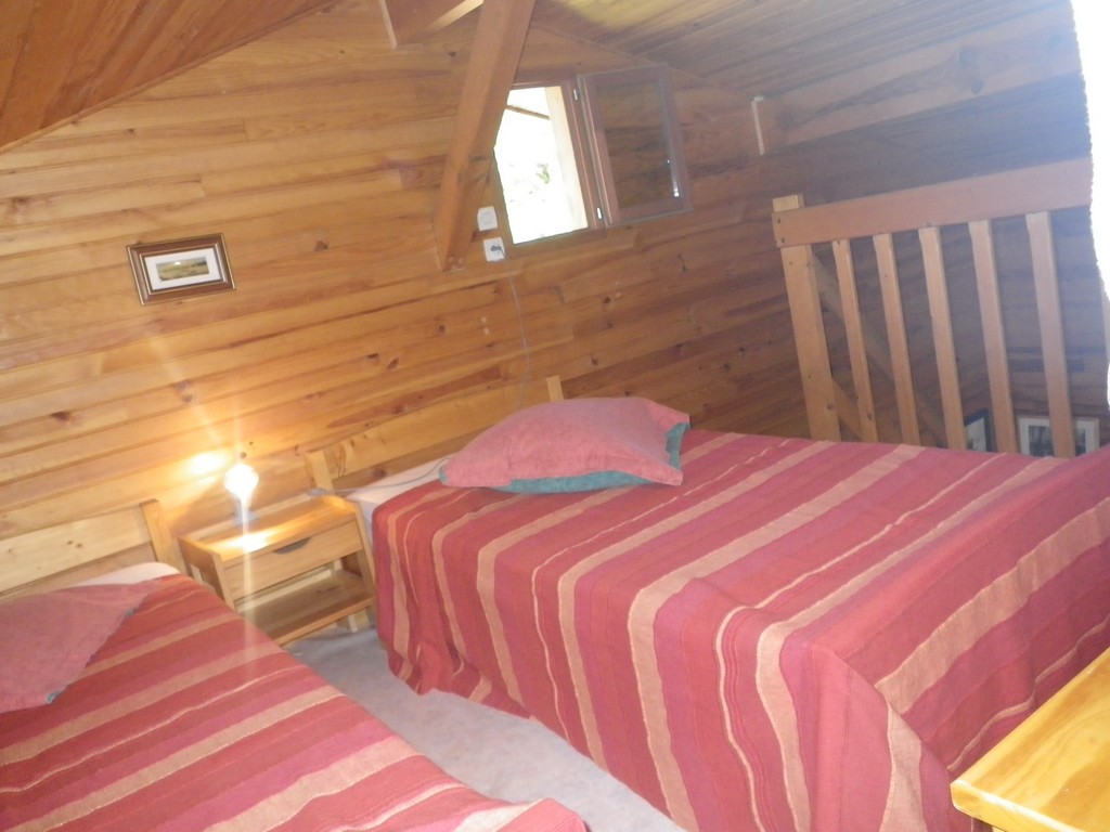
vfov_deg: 49.7
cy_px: 416
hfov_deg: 63.4
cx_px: 555
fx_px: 898
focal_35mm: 28
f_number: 3.5
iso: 400
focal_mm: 5
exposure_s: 1/50
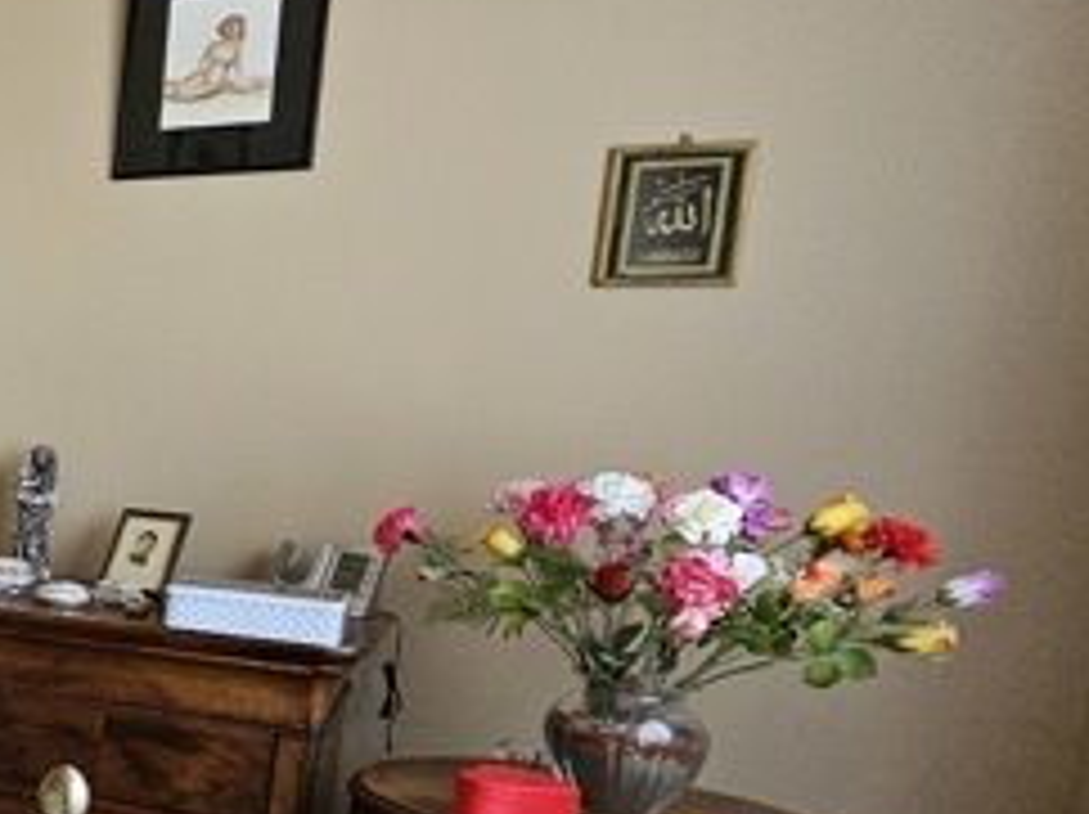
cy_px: 562
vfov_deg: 33.2
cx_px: -666
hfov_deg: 26.2
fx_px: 1351
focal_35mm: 43
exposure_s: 1/60
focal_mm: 2.2
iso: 400
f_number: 2.2
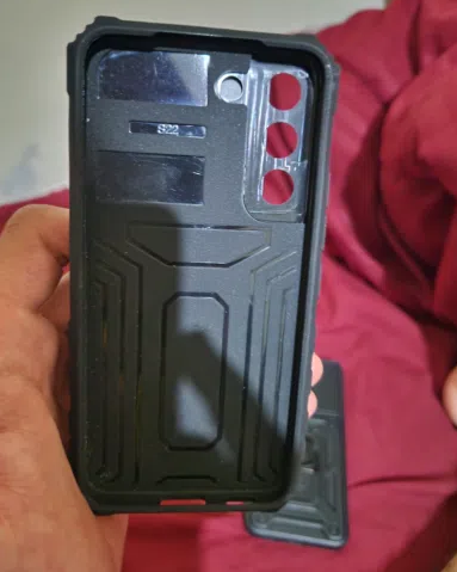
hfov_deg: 56.8
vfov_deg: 68.0
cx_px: 234
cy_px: 265
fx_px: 423
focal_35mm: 25
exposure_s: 1/20
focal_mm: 5.4
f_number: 1.8
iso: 1250
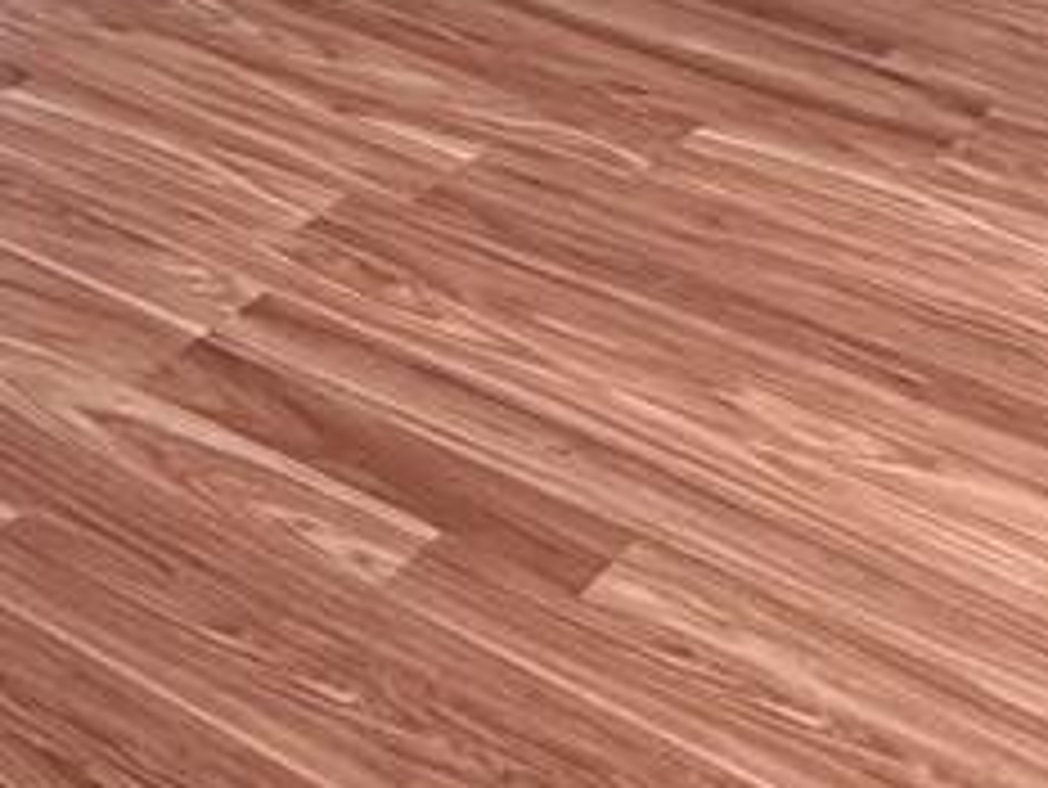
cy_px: -923
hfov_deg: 19.1
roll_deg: -0.4
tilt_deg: -6.7
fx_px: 2908
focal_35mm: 96
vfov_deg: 12.9
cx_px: -252
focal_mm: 2.22
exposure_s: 1/99
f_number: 2.2
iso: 125
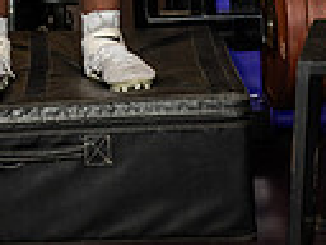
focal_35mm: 186
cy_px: -319
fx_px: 1752
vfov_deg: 7.5
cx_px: 36
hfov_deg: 10.6
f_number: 7.1
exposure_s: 1/250
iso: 800
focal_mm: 55
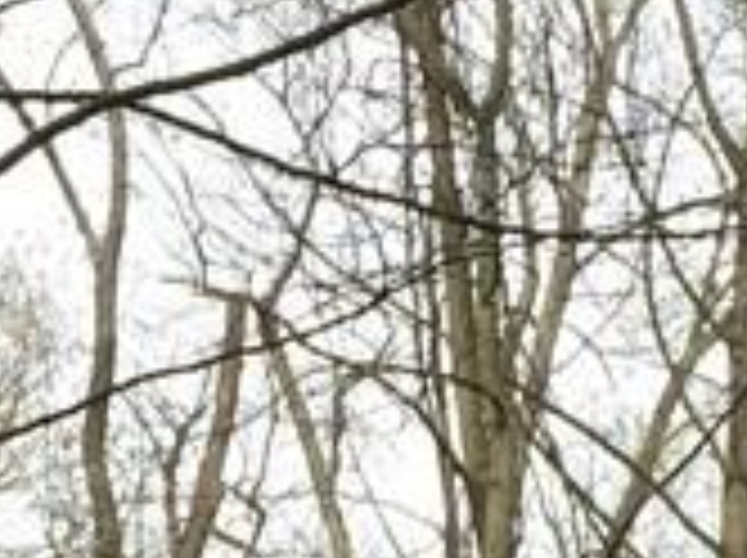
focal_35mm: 179
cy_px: 1526
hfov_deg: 11.0
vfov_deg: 7.5
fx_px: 3857
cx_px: 108
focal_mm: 4.15
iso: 32
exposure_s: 1/542
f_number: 2.2
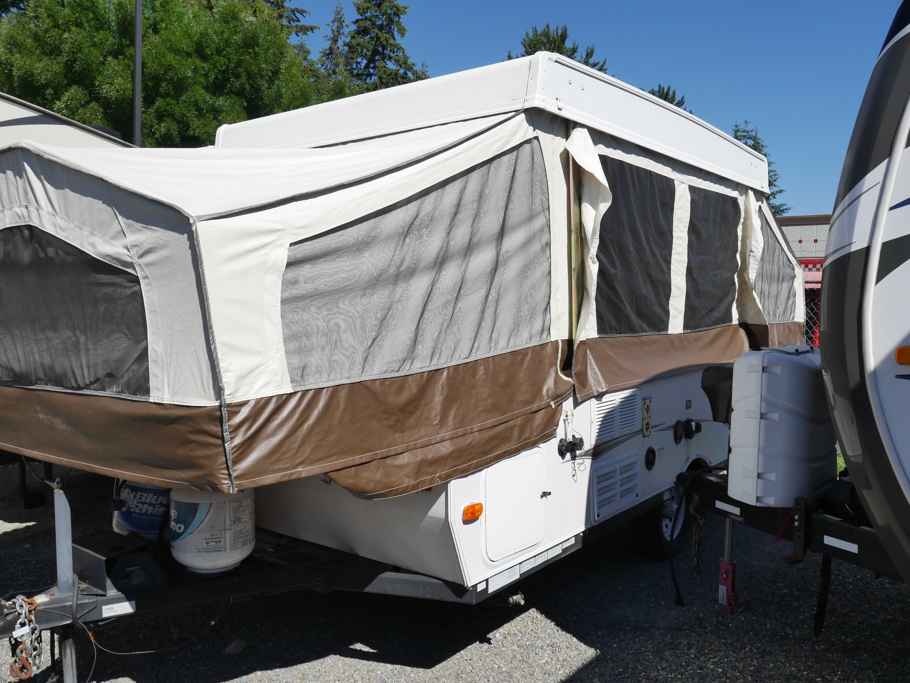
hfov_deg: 63.4
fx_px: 736
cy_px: 342
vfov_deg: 49.8
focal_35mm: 28
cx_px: 455
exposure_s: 1/640
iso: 200
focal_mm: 14
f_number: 8
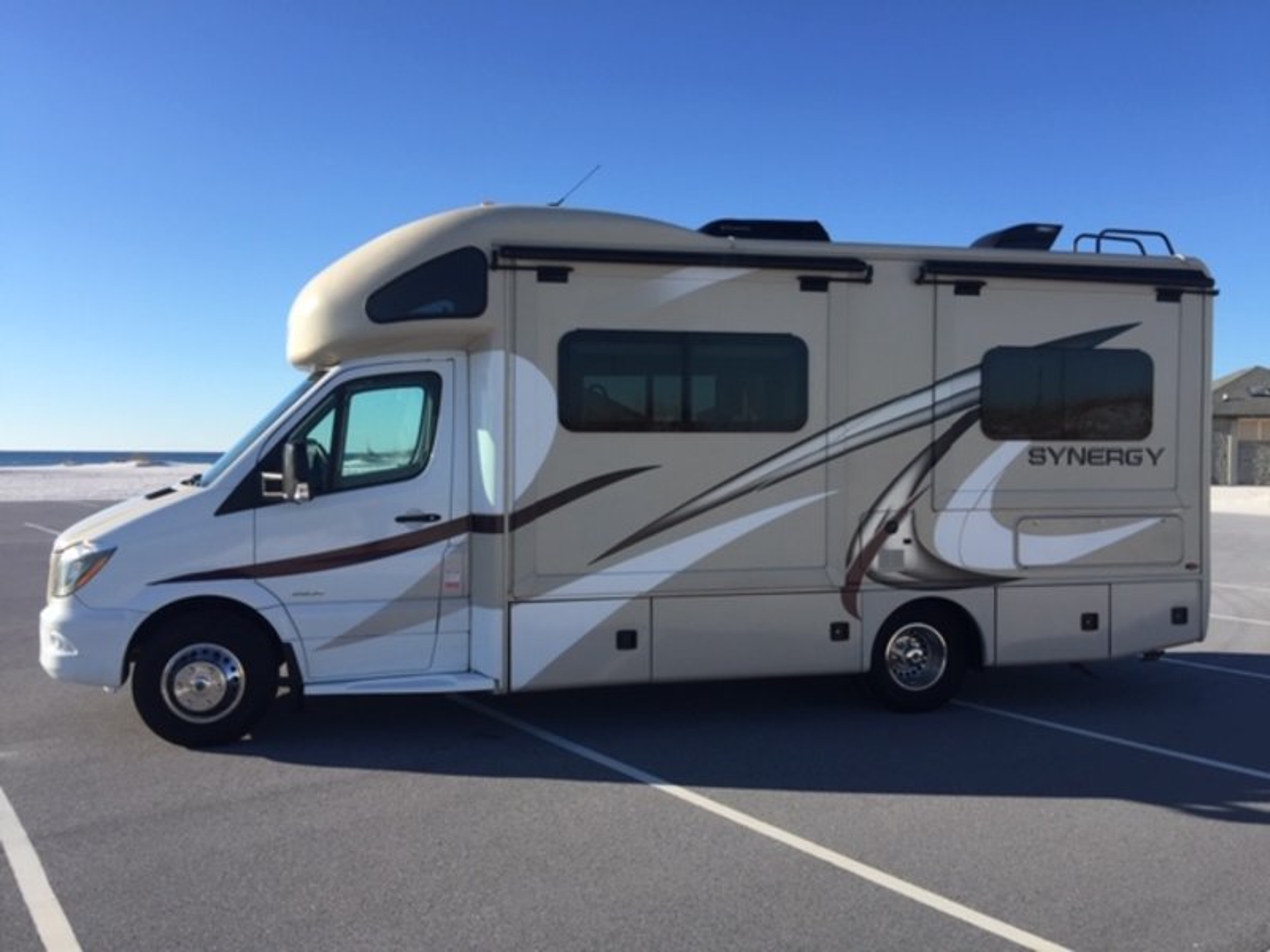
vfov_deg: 48.2
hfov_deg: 61.7
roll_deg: -0.4
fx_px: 1064
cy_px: 476
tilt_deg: -3.2
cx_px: 635
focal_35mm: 29
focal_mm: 4.15
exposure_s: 1/1522
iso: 32
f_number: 2.2
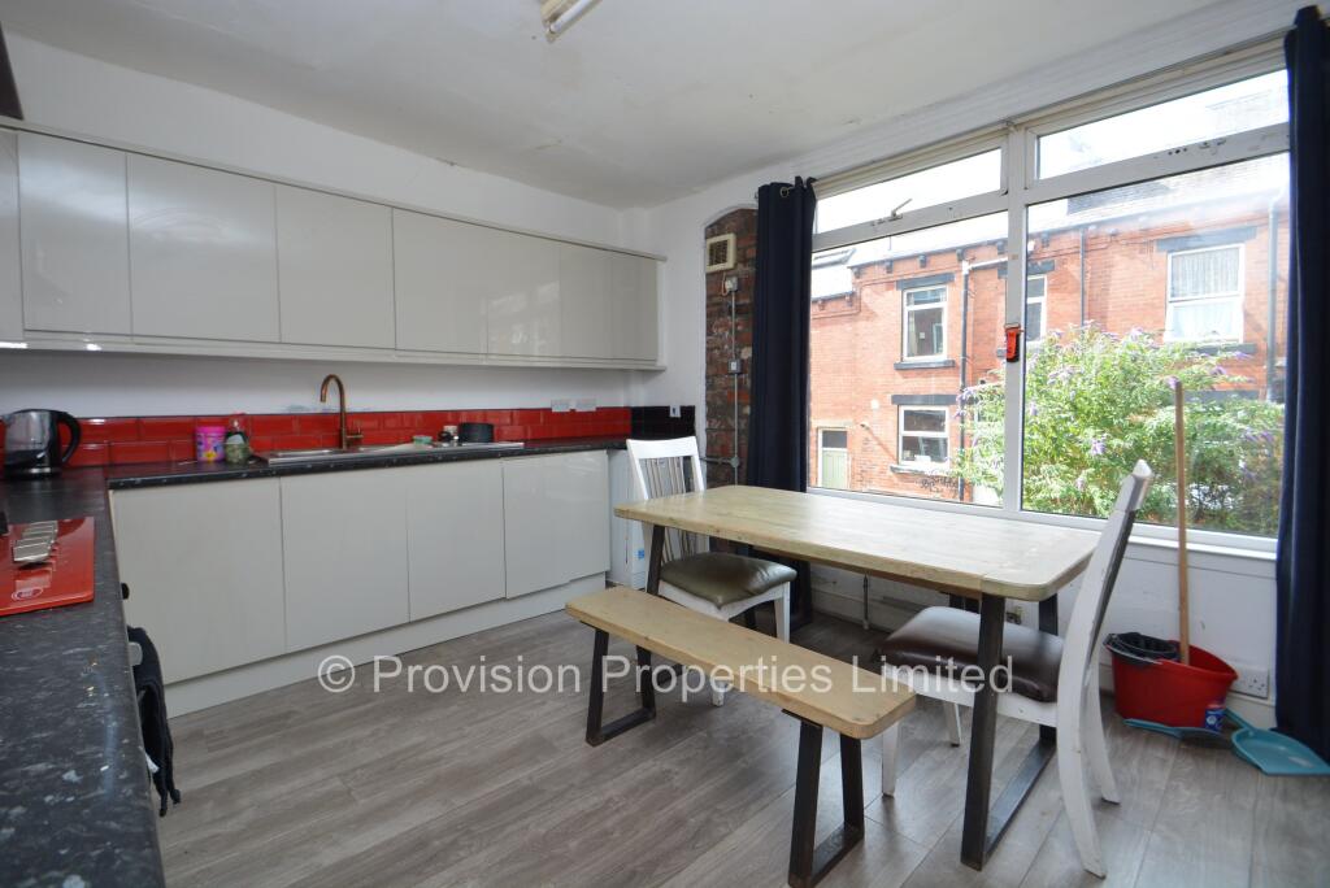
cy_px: 444
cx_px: 665
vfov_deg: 77.4
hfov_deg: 100.4
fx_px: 554
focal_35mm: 15
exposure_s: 1/125
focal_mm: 10
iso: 400
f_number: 5.6
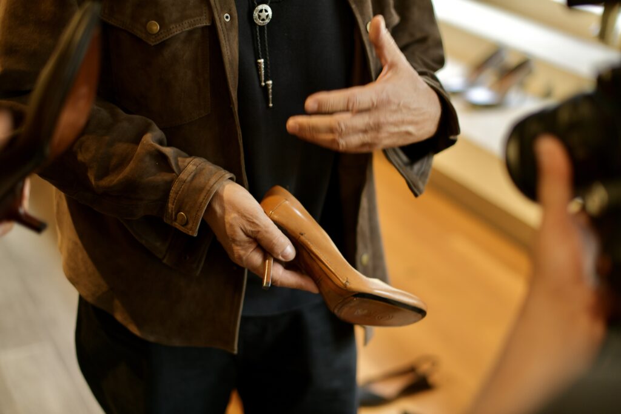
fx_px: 863
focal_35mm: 50
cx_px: 310
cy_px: 207
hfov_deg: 39.6
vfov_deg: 27.0
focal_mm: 50
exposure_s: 1/200
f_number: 2
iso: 200
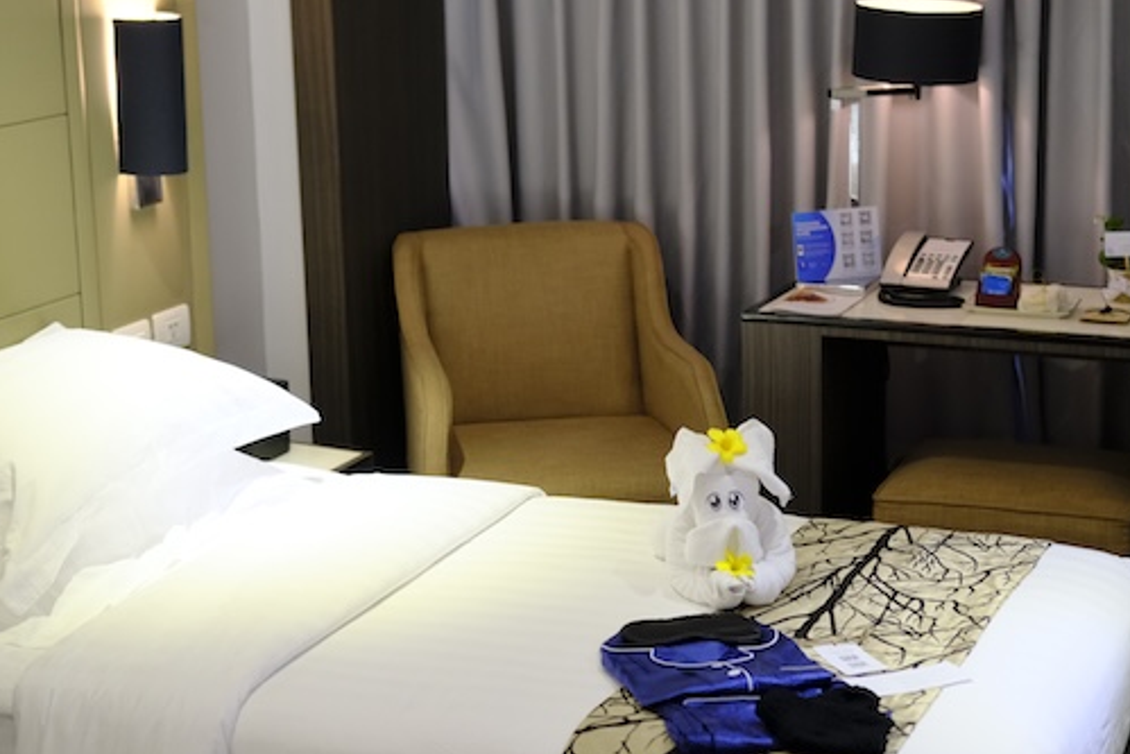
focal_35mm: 68
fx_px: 2135
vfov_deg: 20.0
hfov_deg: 29.6
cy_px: 357
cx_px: 652
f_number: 2.8
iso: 2000
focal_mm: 35
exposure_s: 1/25
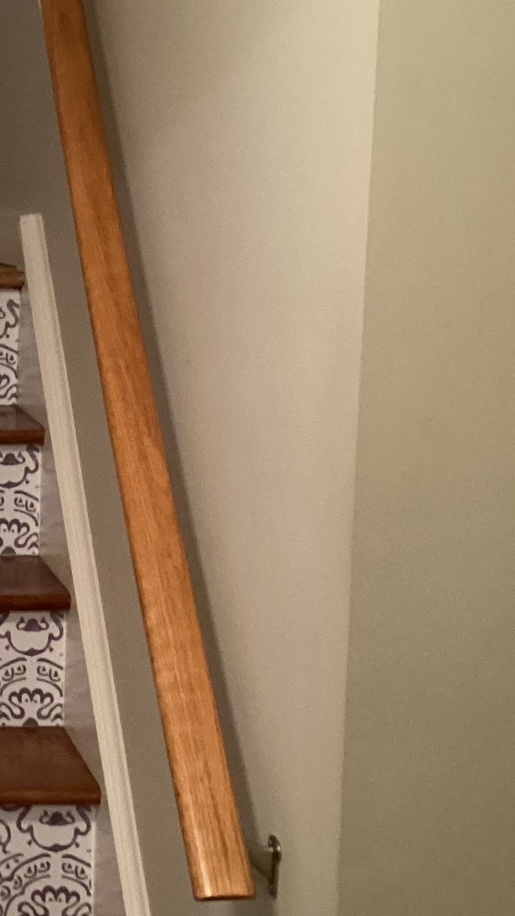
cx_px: -283
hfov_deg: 15.2
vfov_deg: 29.0
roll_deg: +0.5
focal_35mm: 73
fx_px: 1773
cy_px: 462
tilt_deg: -10.6
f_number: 2.4
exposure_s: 1/40
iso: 400
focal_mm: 3.3
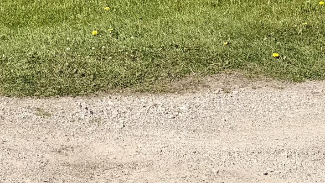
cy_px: -293
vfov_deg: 9.5
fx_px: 948
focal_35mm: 110
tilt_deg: +5.5
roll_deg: -0.4
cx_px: 38
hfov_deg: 19.1
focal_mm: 6.76
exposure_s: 1/5319
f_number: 1.78
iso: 80
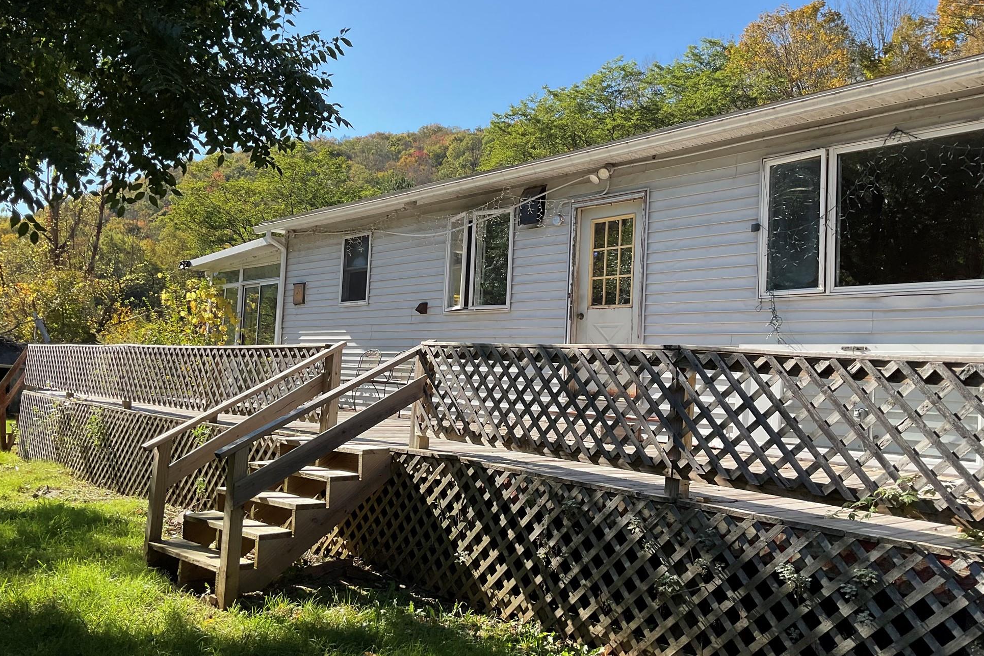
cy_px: 322
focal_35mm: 32
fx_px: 875
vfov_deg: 41.1
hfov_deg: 58.7
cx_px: 484
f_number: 1.8
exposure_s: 1/770
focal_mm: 3
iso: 16
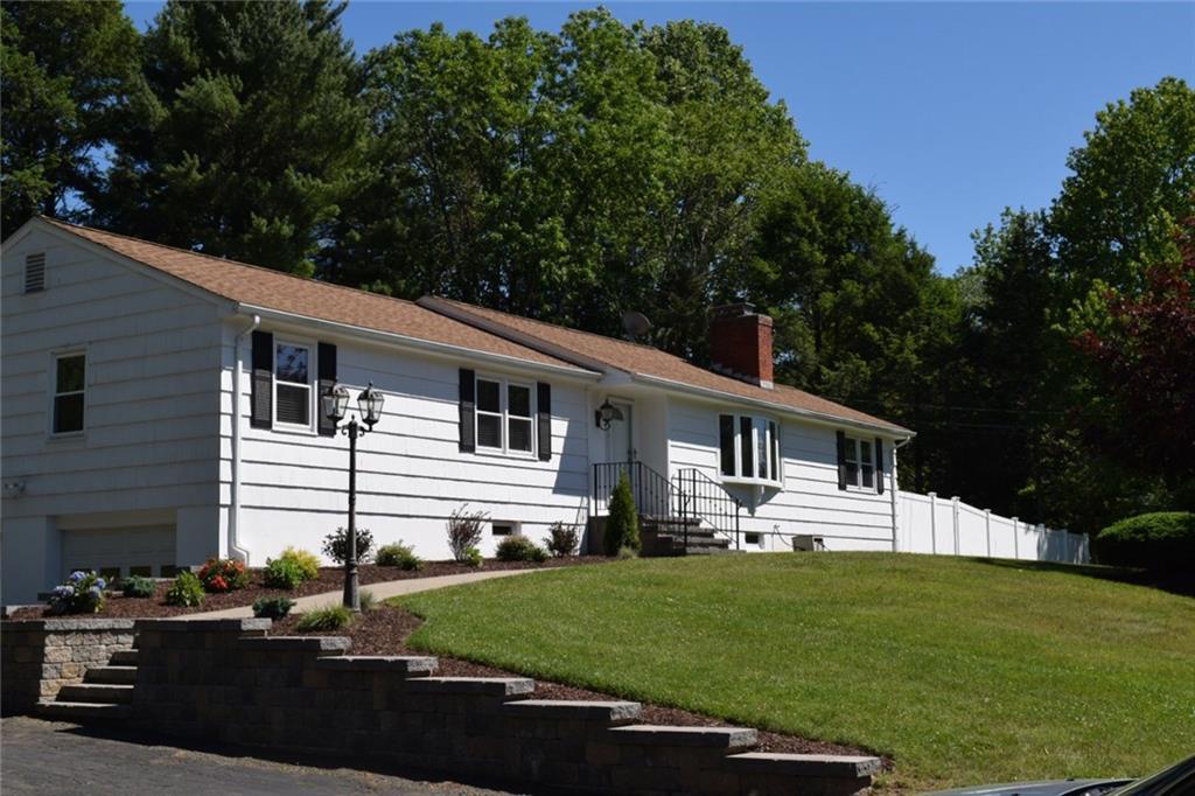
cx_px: 598
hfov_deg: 41.1
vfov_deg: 28.1
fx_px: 1593
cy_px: 398
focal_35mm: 48
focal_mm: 32
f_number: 11
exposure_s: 1/200
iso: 100
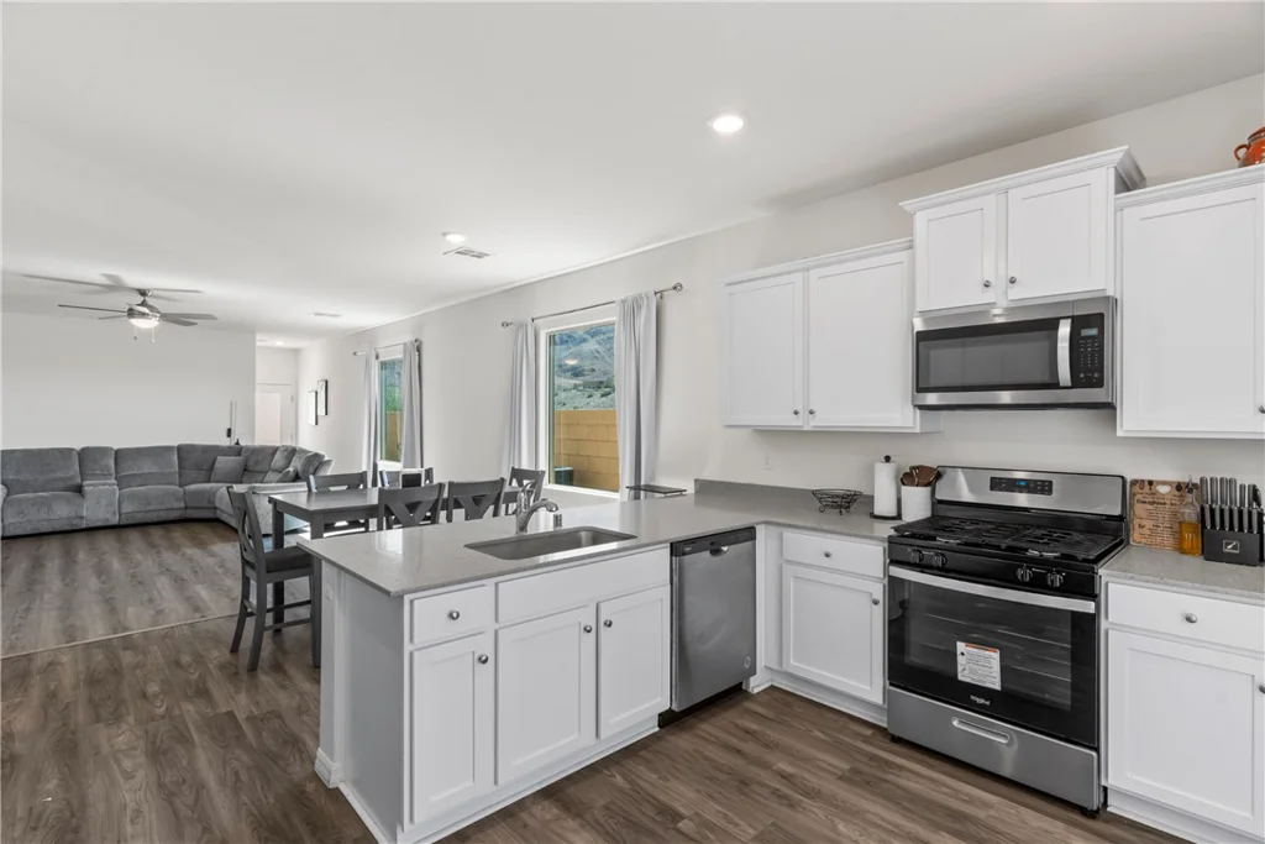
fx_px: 633
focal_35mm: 18
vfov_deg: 67.4
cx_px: 632
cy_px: 422
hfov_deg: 90.0
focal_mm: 18
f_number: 8
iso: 400
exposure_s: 1/3
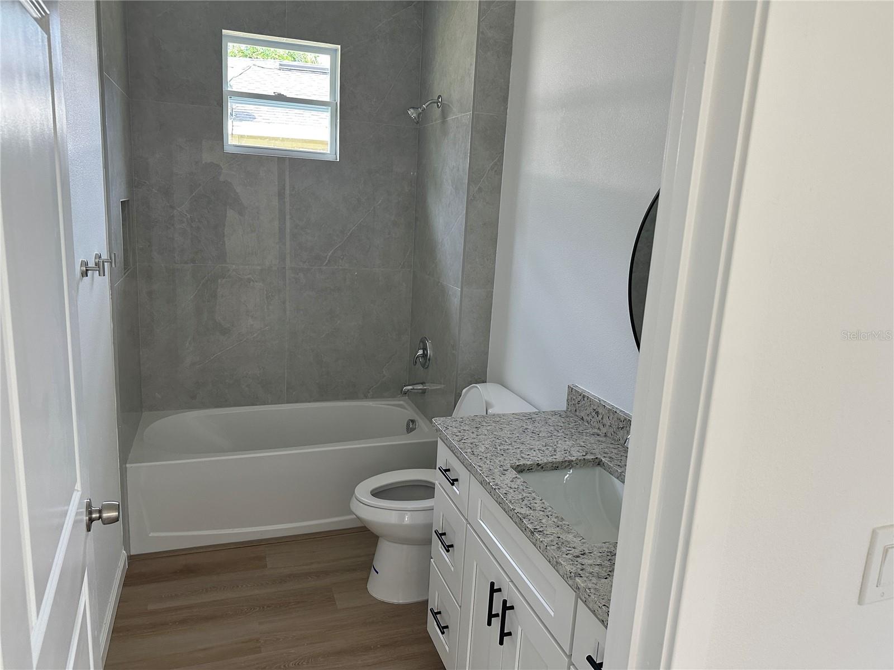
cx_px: 447
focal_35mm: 24
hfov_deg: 71.6
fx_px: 620
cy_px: 335
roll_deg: -3.9
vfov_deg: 56.8
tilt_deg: -11.3
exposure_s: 1/120
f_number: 1.78
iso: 200
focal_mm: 6.86
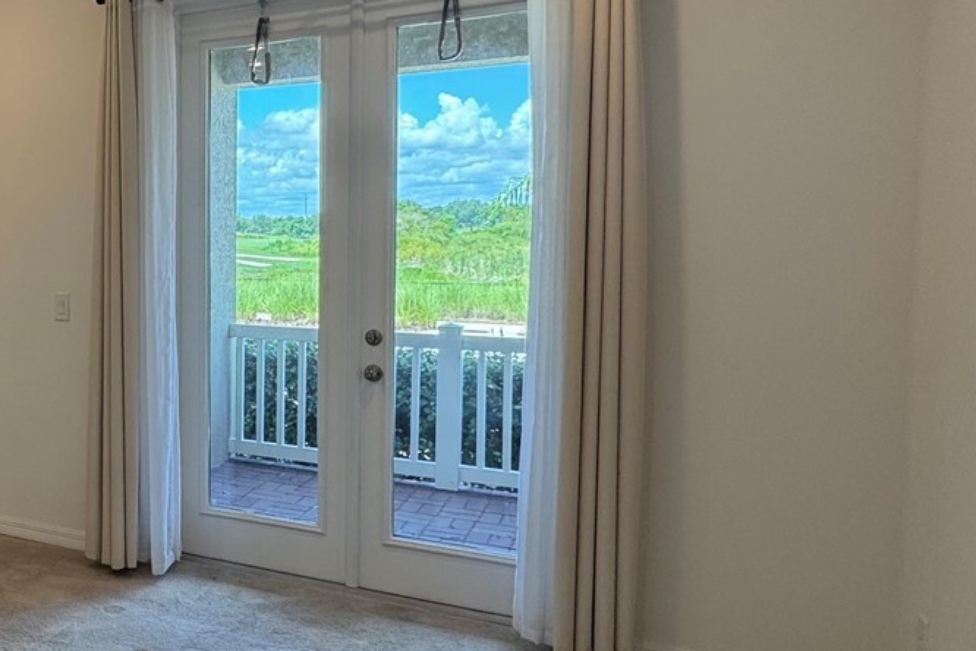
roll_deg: +0.3
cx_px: 38
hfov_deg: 47.0
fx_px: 949
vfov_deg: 37.8
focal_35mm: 35
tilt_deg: -3.5
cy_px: 283
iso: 40
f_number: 2.2
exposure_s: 1/129
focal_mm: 2.22
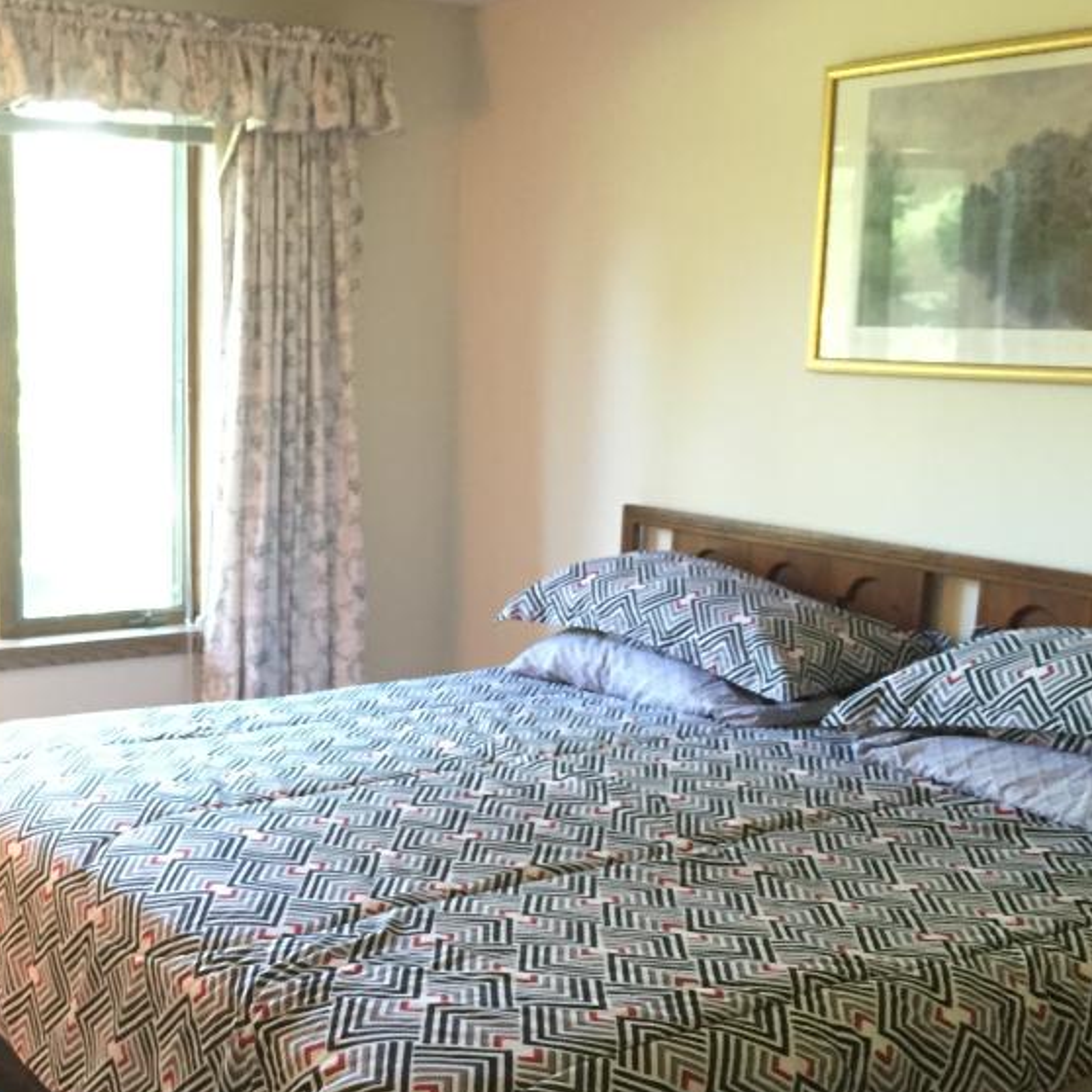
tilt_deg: -10.8
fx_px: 1677
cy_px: 652
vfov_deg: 35.9
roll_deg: -2.5
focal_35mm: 47
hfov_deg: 35.2
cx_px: 254
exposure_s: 1/30
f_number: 2.2
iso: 200
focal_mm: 4.15
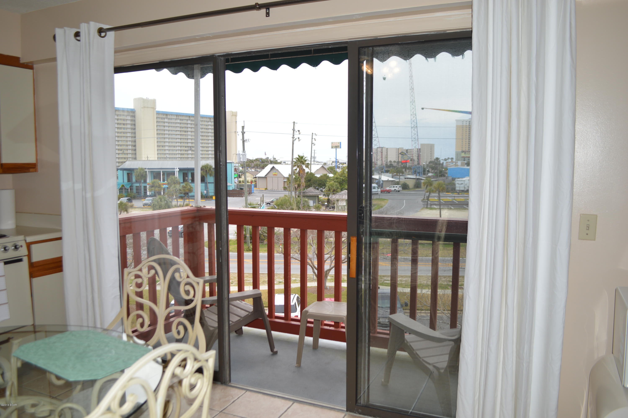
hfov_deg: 67.4
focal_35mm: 27
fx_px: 471
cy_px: 209
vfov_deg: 47.8
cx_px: 314
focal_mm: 18
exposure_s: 1/160
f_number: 4
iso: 100
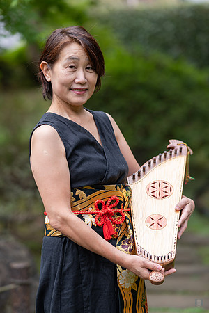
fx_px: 914
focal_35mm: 105
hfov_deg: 13.0
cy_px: 156
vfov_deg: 19.5
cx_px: 104
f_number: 2.2
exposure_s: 1/250
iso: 180
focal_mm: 105
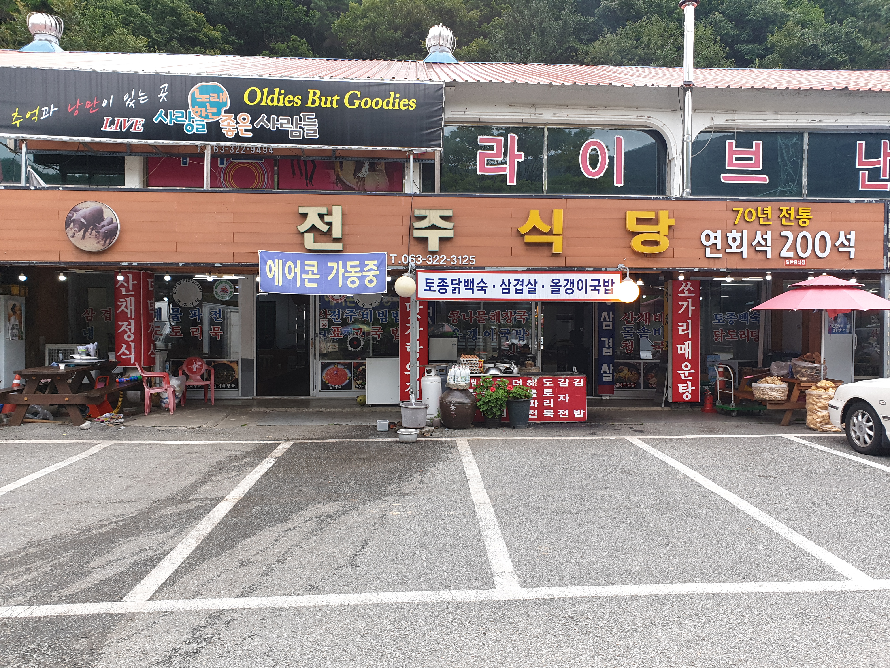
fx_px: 668
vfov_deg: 53.1
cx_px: 445
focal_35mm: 26
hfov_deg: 67.3
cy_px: 334
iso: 50
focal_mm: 4.3
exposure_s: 1/237
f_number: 2.4
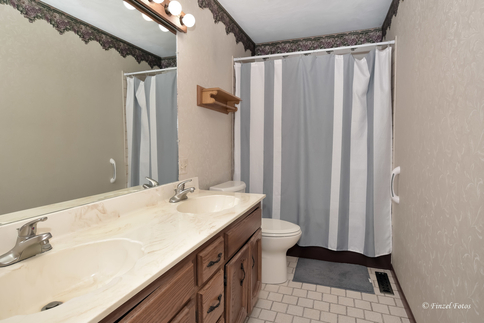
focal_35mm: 18
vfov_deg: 67.4
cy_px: 162
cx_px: 242
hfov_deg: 90.0
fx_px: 242
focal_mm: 18
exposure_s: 1/80
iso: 400
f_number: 8
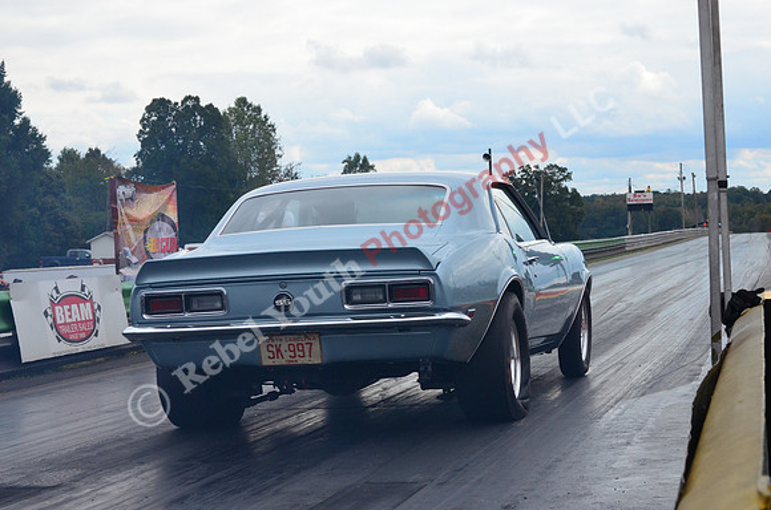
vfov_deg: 16.5
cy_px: 255
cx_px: 386
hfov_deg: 24.7
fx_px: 1763
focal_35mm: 82
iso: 1000
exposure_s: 1/640
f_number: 13
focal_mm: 55
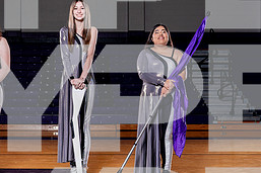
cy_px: 99
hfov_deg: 27.0
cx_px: 67
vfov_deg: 18.4
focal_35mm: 74
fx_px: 536
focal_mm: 32
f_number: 5.6
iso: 100
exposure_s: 1/250
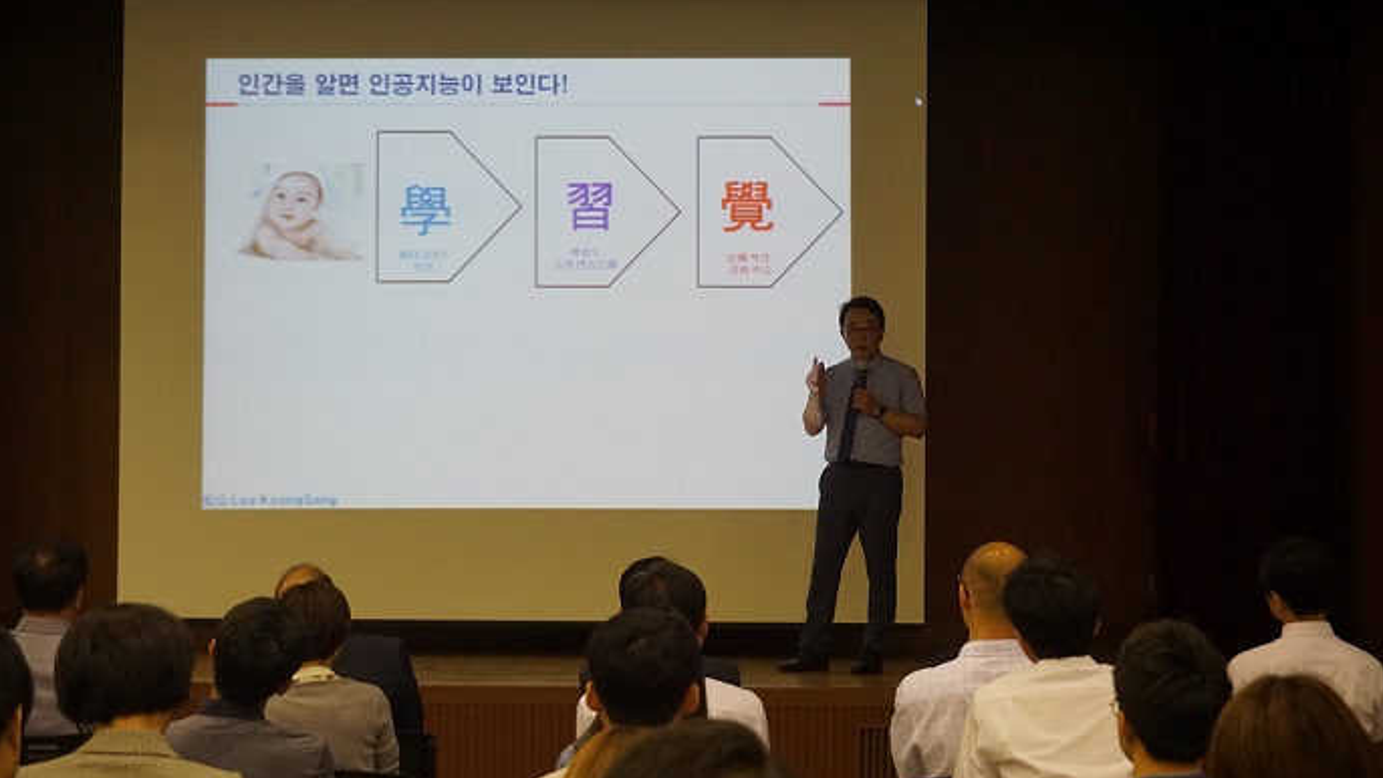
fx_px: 2733
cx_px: 694
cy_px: 410
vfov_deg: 16.2
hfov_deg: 28.4
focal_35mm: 75
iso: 2000
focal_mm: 47
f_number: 5.6
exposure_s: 1/160
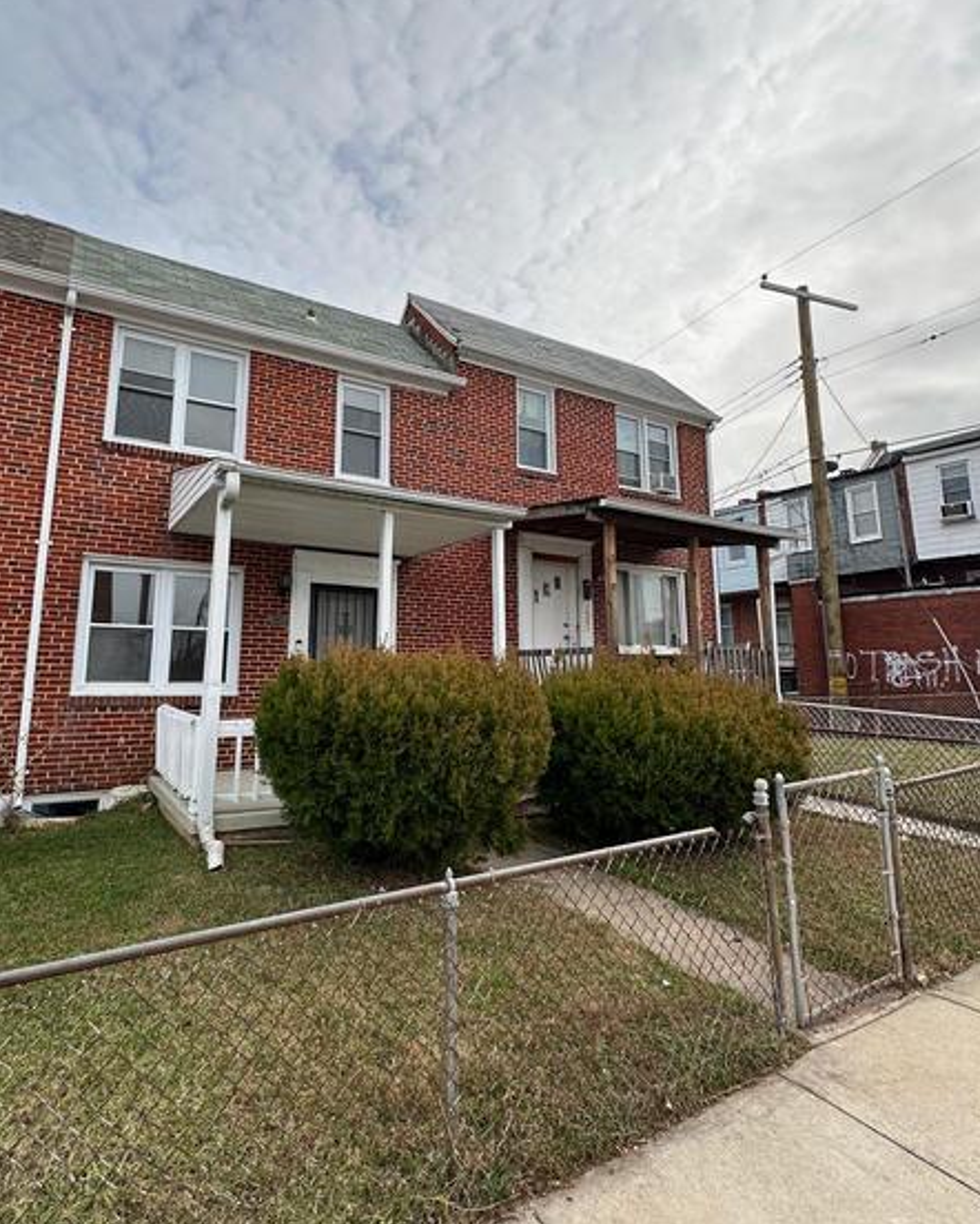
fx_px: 688
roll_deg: -0.3
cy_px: 554
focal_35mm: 19
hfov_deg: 70.5
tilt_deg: +10.2
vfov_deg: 83.0
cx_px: 421
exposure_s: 1/1052
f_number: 2.2
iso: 40
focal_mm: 2.22
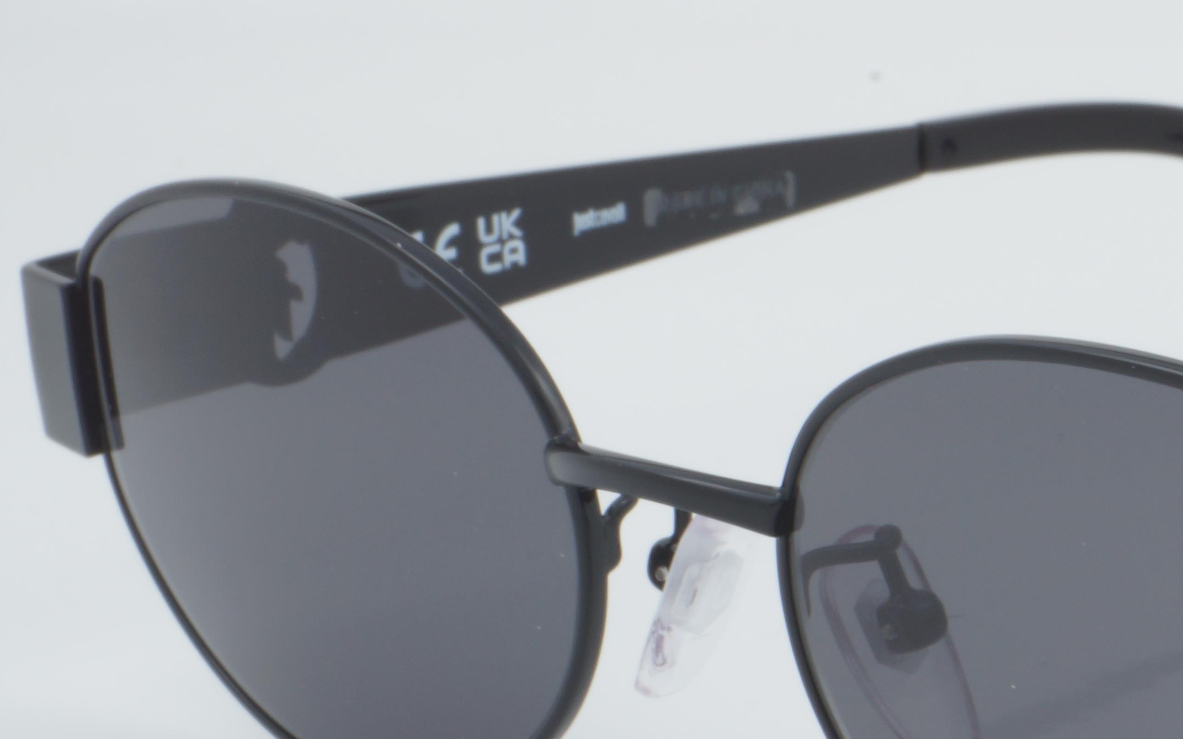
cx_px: 1383
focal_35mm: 179
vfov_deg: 7.3
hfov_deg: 11.5
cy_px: 596
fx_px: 5771
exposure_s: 1/3
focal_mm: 50
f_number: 32
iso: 100
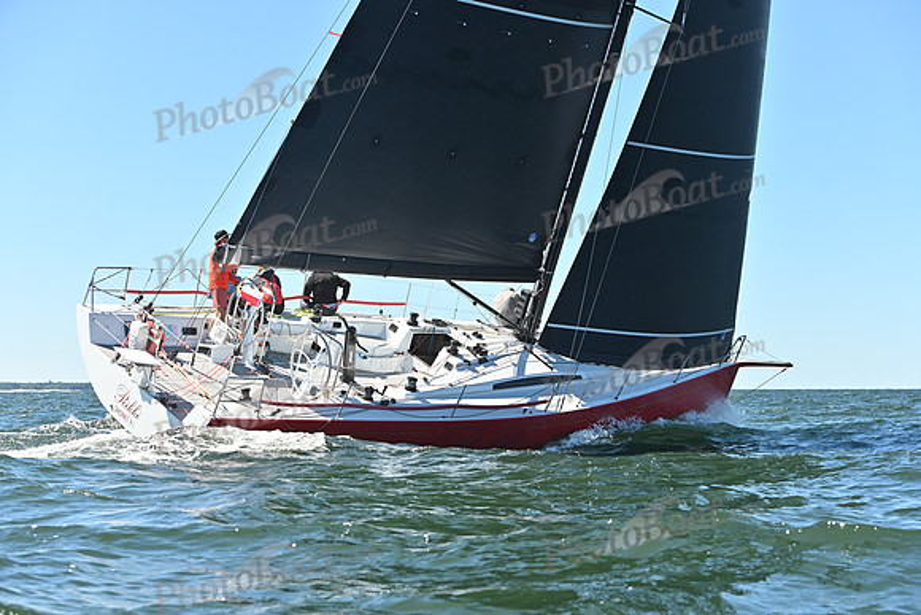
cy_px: 308
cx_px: 460
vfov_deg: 19.5
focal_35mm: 70
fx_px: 1791
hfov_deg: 28.8
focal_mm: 70
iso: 320
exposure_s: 1/1250
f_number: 5
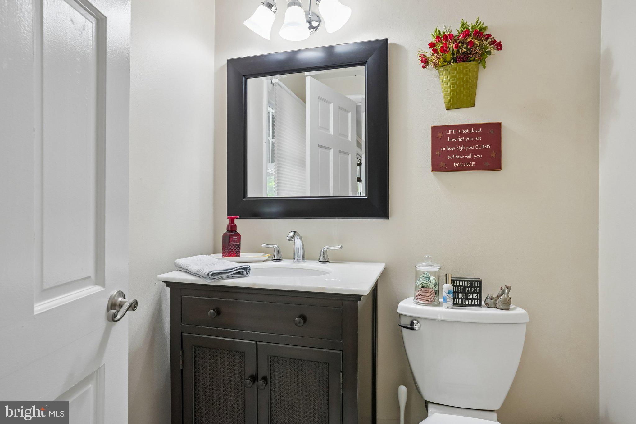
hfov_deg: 81.2
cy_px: 212
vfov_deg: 59.5
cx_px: 318
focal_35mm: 21
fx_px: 371
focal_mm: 21
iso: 3200
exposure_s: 1/125
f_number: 6.3
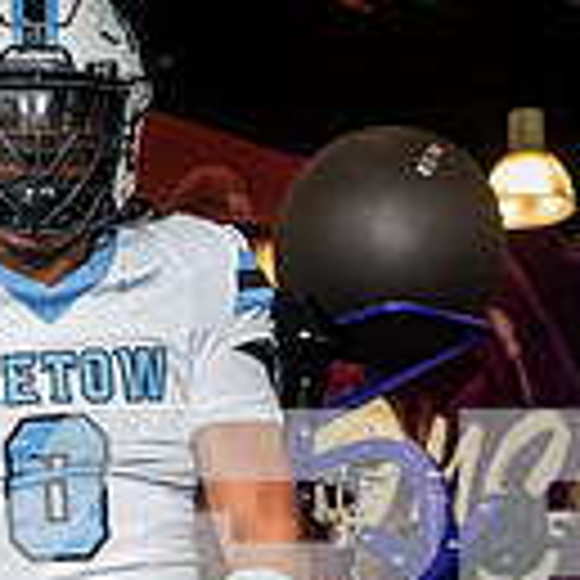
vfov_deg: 10.9
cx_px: 103
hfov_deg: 11.3
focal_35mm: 154
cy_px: 868
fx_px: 2919
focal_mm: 52
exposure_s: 1/250
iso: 800
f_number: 7.1
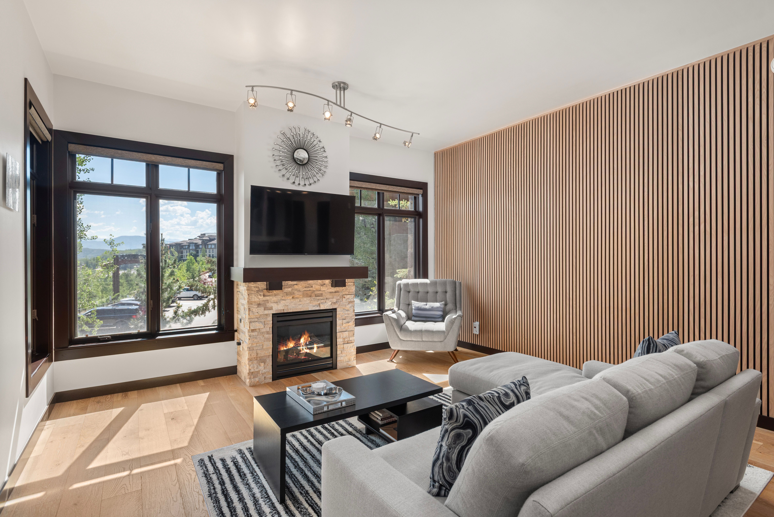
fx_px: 409
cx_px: 387
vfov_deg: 64.6
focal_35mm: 19
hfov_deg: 86.9
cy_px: 258
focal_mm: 19
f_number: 7.1
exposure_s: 1/15
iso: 500
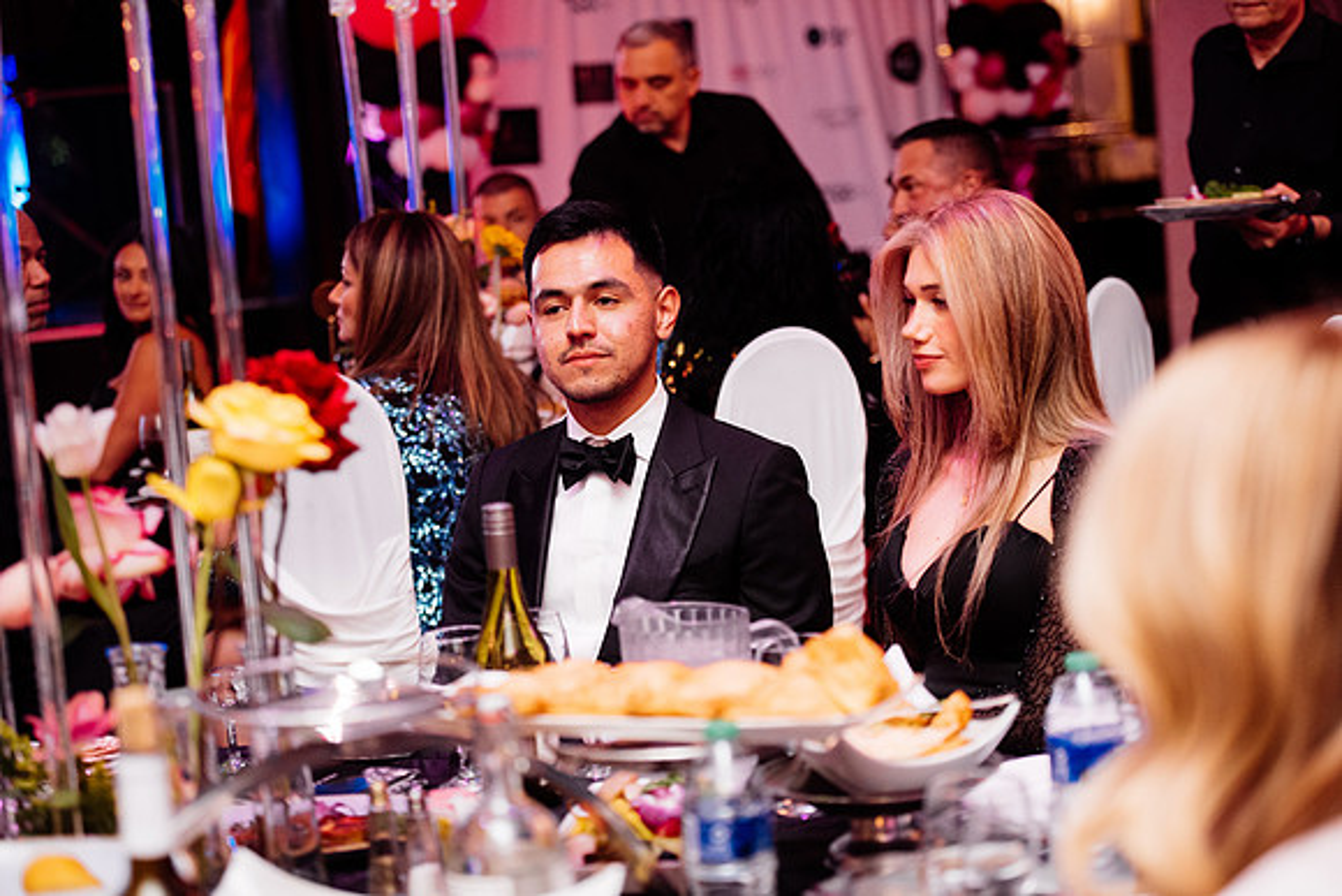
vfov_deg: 19.5
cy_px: 448
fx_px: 2610
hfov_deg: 28.8
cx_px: 671
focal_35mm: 70
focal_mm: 70
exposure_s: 1/200
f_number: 2.8
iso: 2000
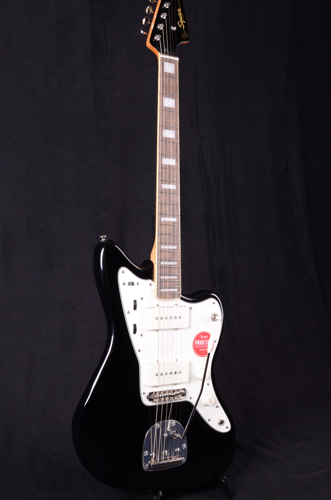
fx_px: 590
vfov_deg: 45.9
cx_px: 170
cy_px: 235
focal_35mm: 43
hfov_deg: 31.4
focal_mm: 25
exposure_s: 1/200
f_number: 11
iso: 200
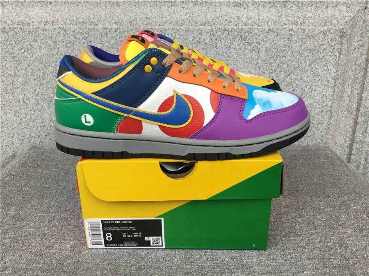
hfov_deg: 58.4
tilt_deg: -20.6
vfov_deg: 45.4
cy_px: 138
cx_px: 184
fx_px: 330
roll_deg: +0.2
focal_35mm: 31
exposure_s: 1/33
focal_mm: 3.3
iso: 50
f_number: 2.4
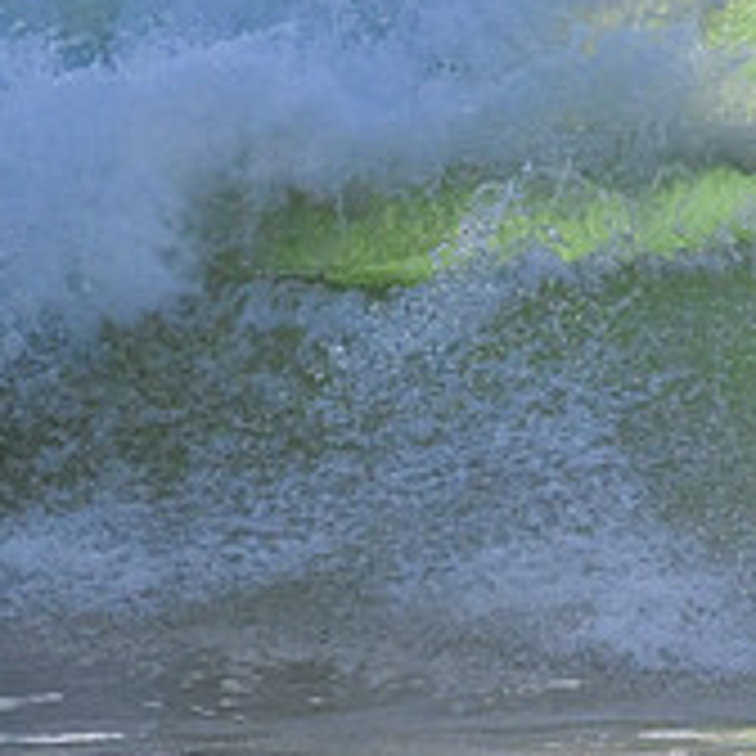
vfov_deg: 0.7
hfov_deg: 0.7
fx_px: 57892
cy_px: 200
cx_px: 1296
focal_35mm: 2343
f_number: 11
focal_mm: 800
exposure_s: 1/2000
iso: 2000
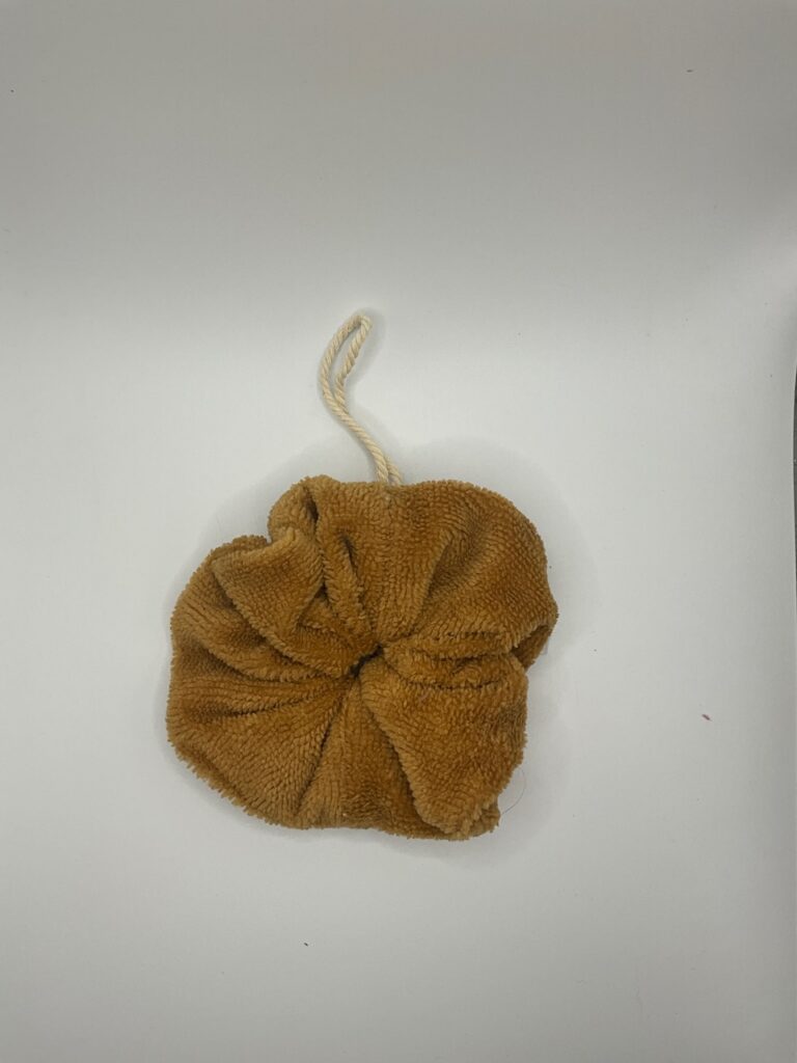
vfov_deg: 61.7
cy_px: 532
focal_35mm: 29
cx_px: 398
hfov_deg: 48.2
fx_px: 890
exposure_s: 1/264
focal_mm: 3
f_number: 1.8
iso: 25
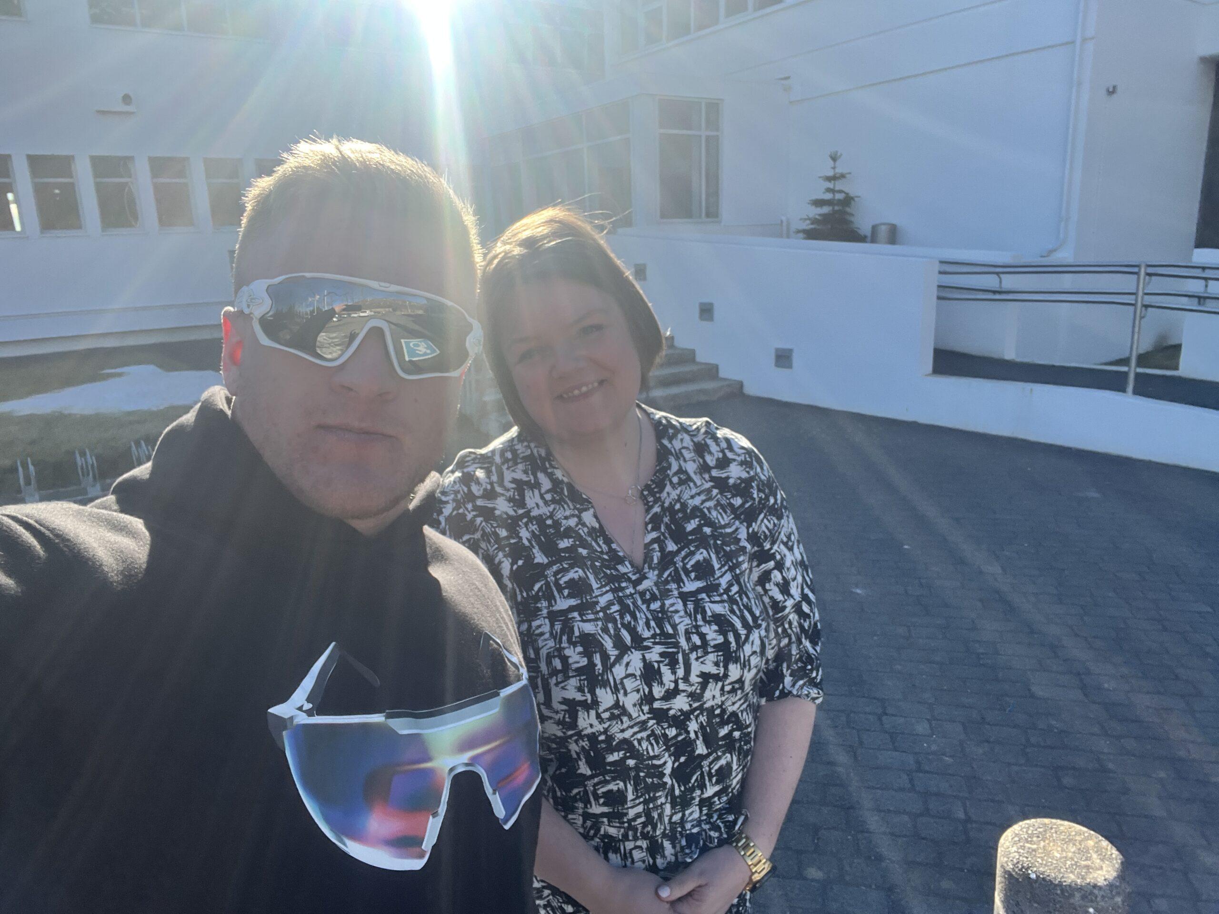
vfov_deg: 58.9
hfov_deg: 73.9
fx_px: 810
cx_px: 610
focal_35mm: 23
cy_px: 457
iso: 32
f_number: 2.2
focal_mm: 2.71
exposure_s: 1/470
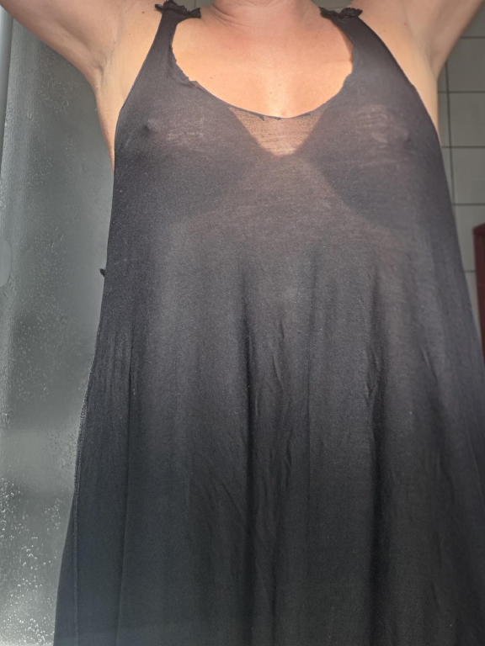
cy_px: 323
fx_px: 430
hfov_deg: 58.9
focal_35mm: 23
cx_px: 242
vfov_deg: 73.9
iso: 40
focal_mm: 3.3
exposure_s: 1/357
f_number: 2.2
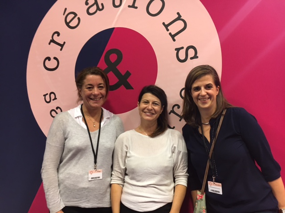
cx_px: 142
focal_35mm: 29
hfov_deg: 61.7
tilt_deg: +1.9
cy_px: 106
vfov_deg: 48.2
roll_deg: -0.7
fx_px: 239
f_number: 2.2
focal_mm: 4.15
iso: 200
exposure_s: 1/20
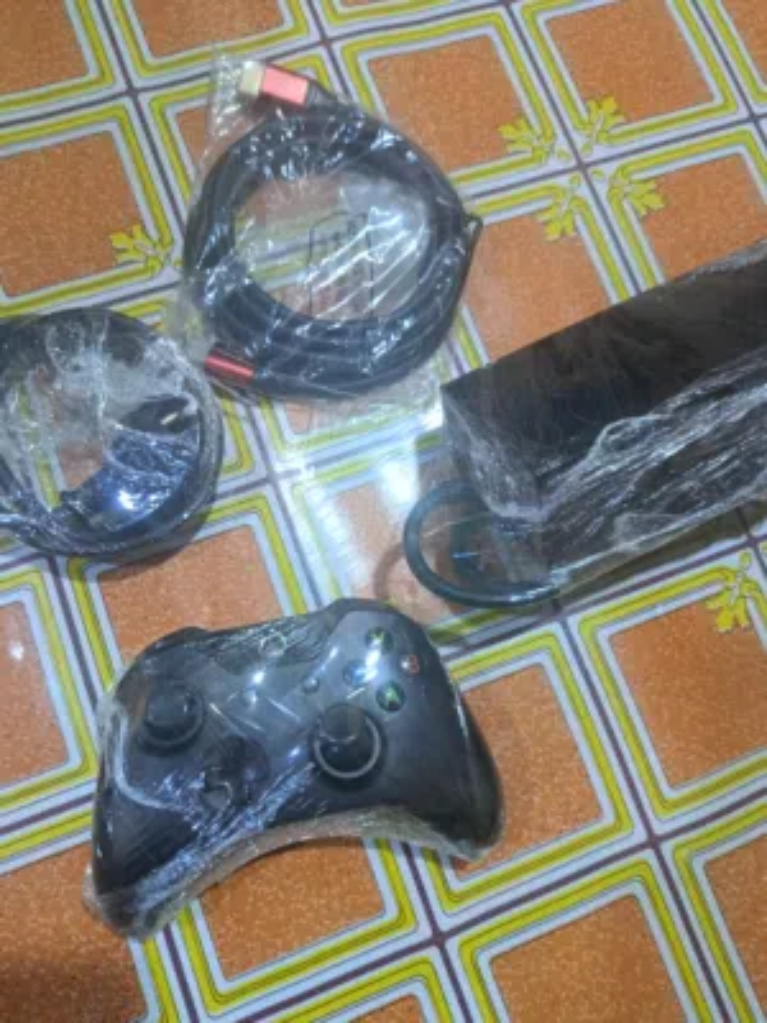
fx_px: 709
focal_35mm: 24
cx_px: 384
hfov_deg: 56.8
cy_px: 512
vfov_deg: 71.6
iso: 1250
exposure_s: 1/50
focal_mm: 5.44
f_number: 1.79
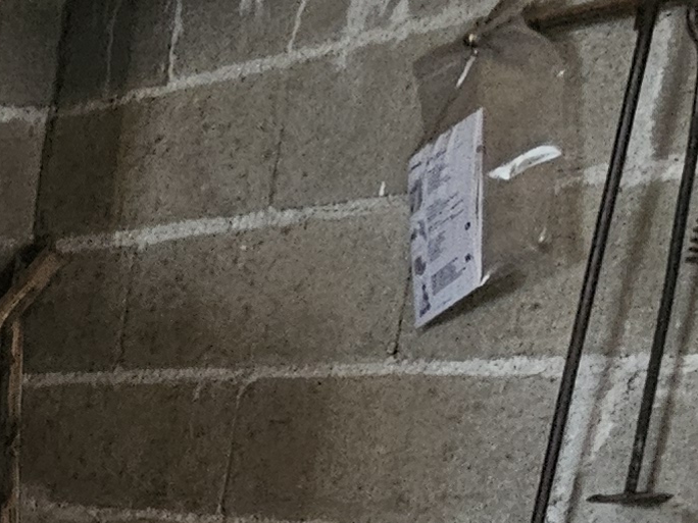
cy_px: 893
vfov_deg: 16.7
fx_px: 1532
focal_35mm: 76
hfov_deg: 15.4
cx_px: -940
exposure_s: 1/33.3
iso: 400
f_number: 2.2
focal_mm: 2.2
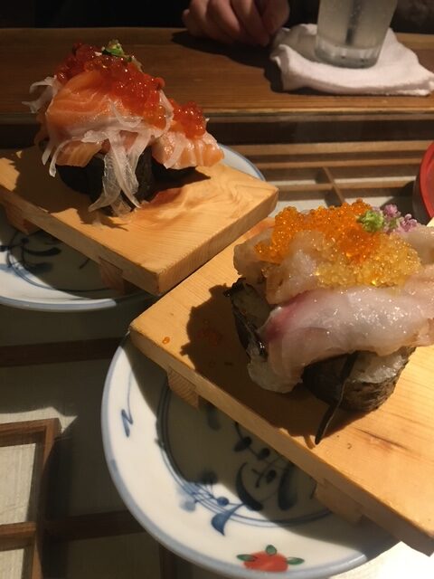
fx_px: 485
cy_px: 290
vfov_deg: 61.7
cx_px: 217
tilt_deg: -44.4
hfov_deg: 48.2
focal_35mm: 29
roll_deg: -5.6
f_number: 2.2
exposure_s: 1/24
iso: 200
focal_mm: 4.15
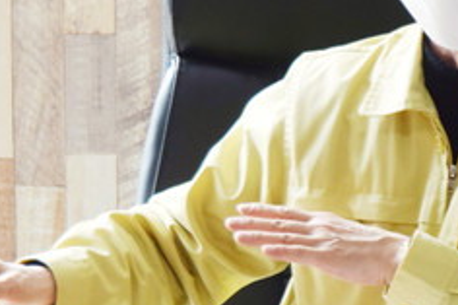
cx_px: 355
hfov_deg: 5.2
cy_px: 78
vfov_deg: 3.4
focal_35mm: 400
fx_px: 5089
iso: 1000
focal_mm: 105
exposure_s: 1/500
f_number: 5.6
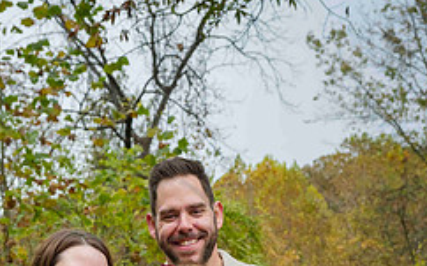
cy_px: 384
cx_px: 180
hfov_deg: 27.8
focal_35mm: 74
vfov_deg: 16.3
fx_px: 861
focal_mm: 39
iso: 400
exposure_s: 1/500
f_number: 5.6
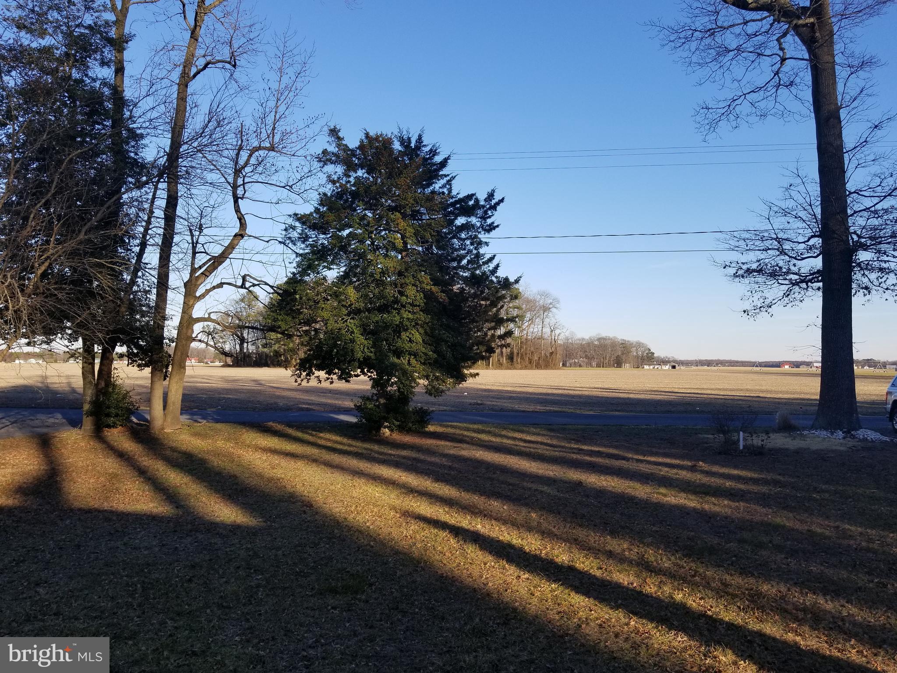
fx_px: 674
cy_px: 336
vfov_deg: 53.1
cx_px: 448
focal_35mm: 26
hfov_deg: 67.3
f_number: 1.7
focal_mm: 4.25
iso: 50
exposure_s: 1/1661
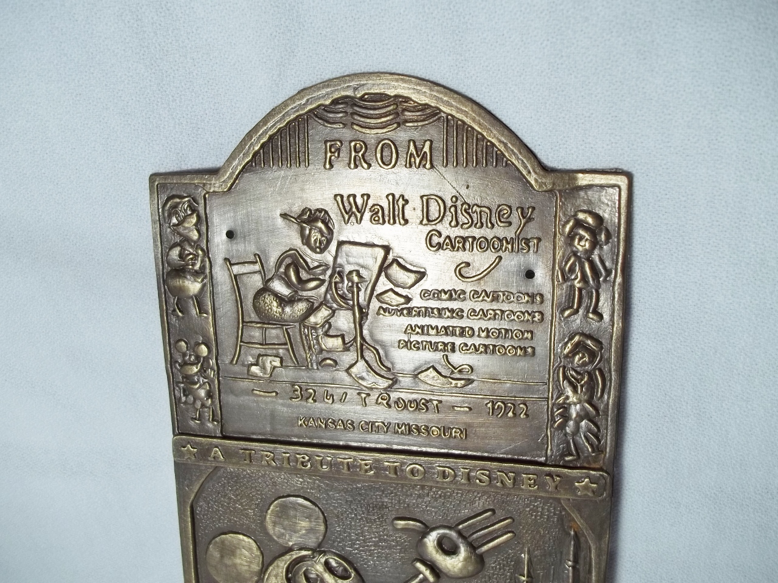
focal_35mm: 32
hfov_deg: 56.8
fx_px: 719
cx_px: 389
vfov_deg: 44.2
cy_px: 292
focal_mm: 5.7
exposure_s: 1/500
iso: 64
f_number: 2.9
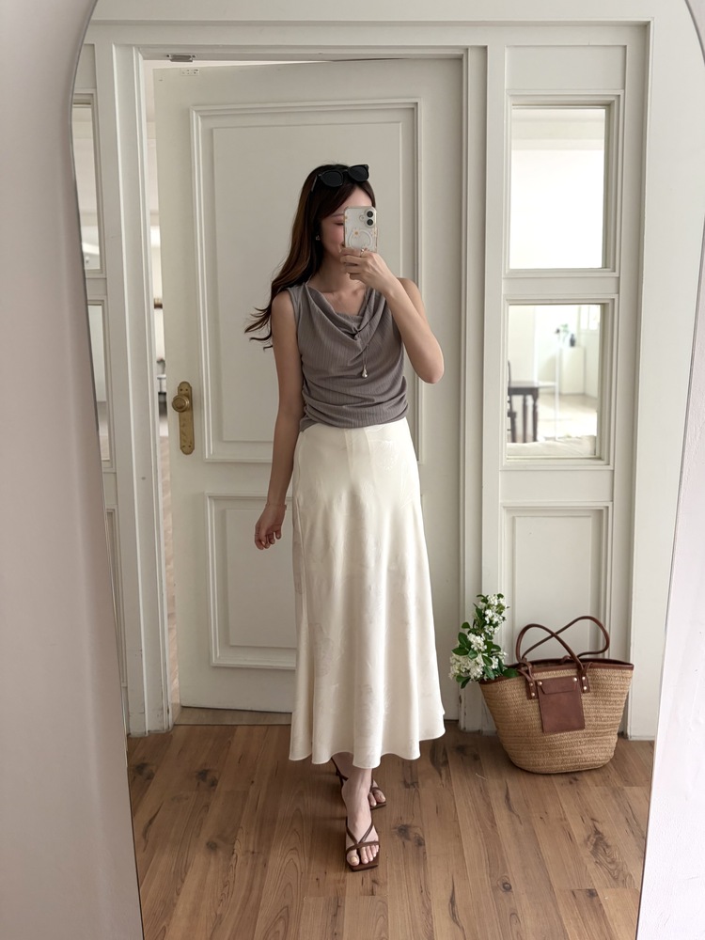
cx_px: 352
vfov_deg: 67.3
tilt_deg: -20.8
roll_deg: +0.3
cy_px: 470
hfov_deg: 53.1
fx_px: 706
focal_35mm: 26
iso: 125
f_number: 1.6
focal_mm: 5.96
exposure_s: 1/60
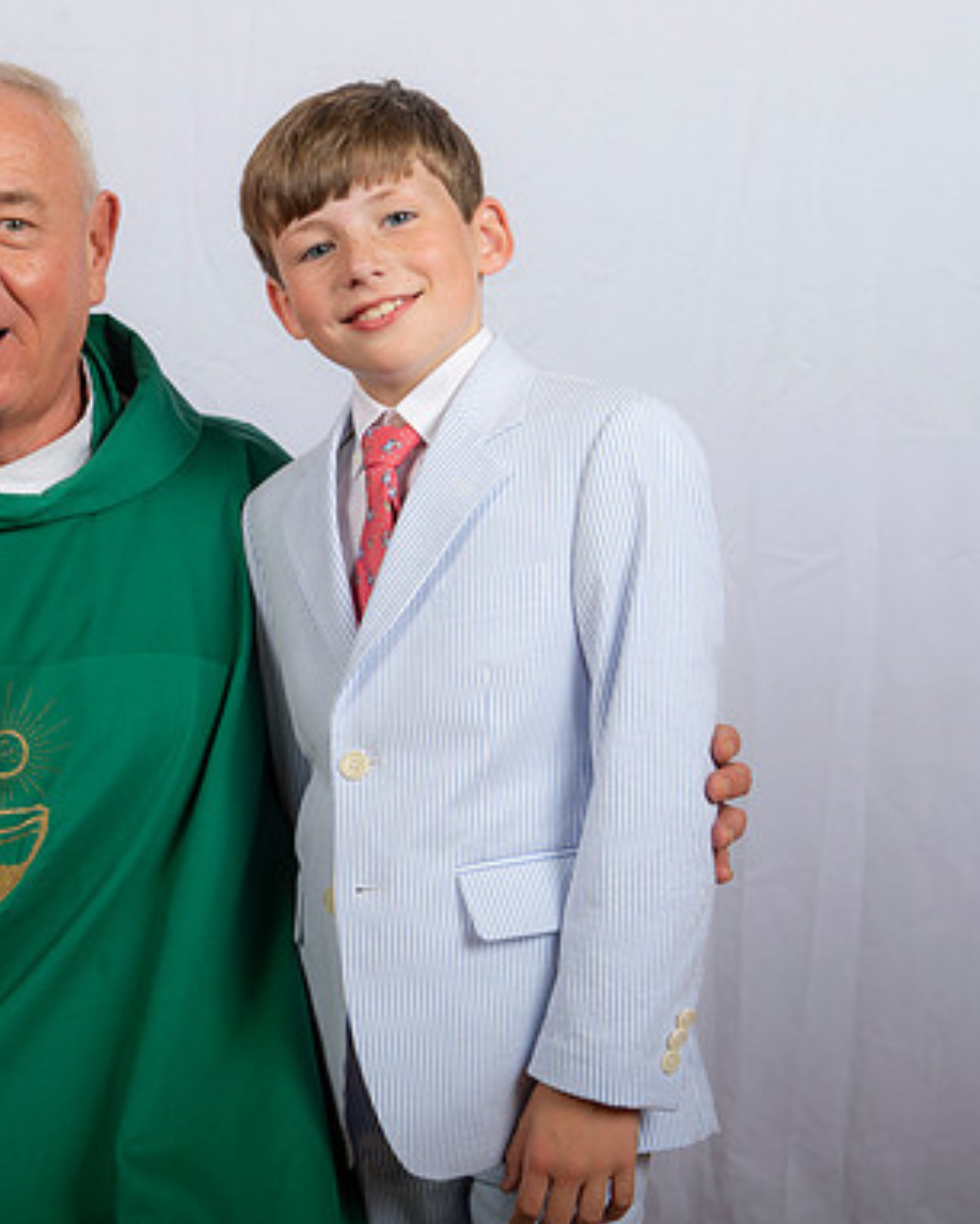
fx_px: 2681
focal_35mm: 74
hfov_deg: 20.4
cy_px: 609
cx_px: 154
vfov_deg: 25.7
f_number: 8
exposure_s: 1/200
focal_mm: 52
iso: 320
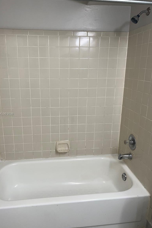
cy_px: 114
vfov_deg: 65.5
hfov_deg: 46.3
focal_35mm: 28
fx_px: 177
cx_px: 65
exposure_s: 1/120
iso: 80
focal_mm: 5.7
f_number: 1.5
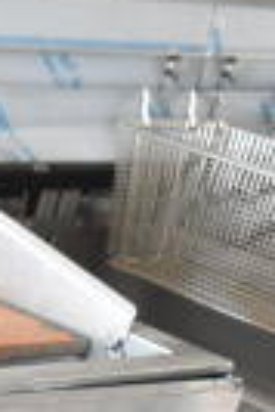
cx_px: -556
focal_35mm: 165
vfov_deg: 12.3
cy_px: 410
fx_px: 1886
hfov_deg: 7.4
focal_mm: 24
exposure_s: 1/50
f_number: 3.8
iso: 1600
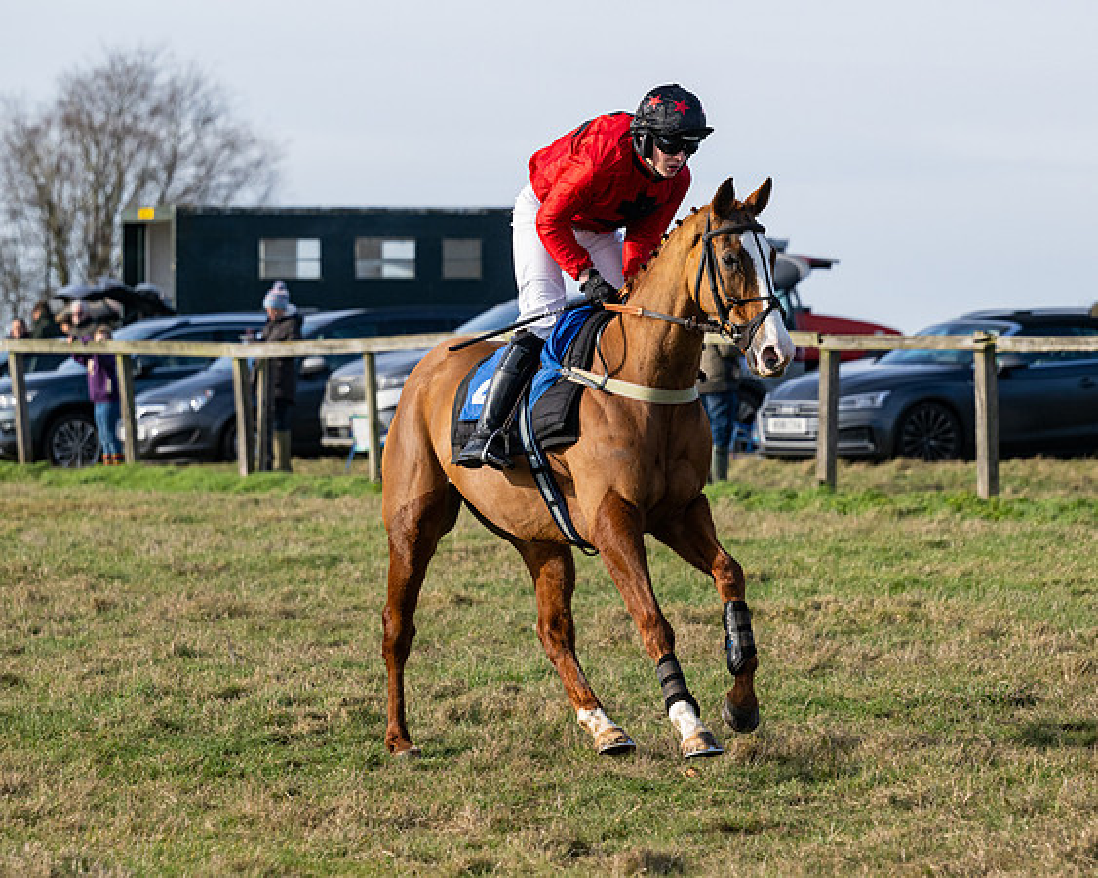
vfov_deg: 7.1
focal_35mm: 219
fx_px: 7101
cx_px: 620
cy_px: 431
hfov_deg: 8.8
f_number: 5
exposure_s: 1/2500
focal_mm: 155
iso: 400
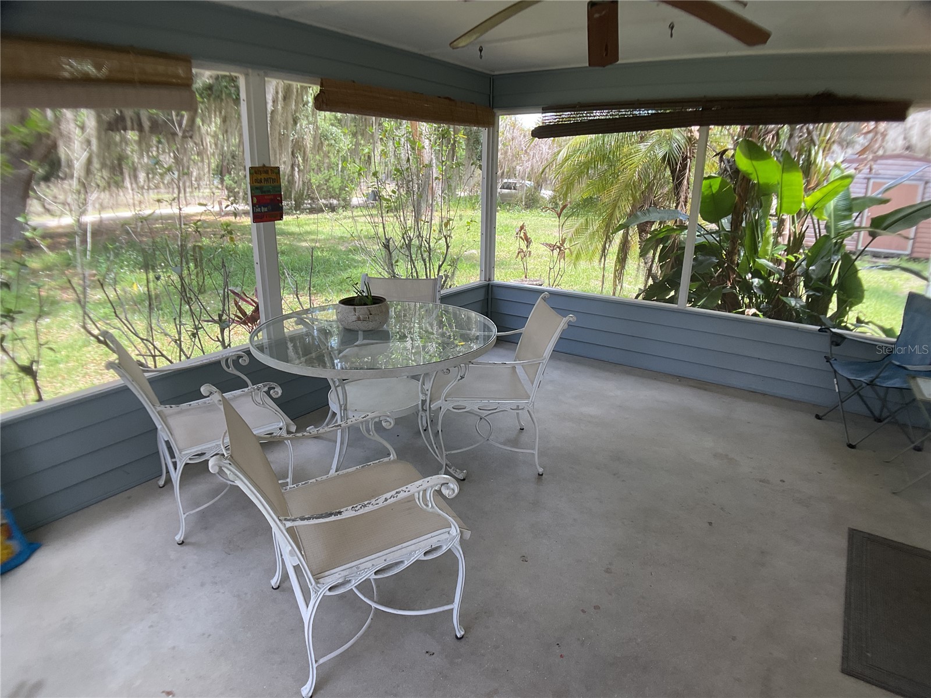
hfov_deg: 61.7
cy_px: 349
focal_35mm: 29
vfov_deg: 48.2
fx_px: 780
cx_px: 466
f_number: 1.8
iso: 40
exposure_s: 1/120
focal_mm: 3
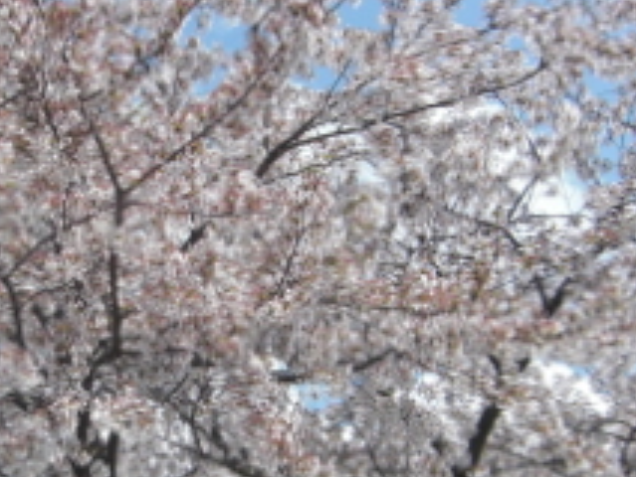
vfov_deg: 17.4
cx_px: 182
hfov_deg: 23.1
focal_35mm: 84
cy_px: 397
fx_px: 1544
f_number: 7
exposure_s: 1/200
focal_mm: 4.9
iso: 50
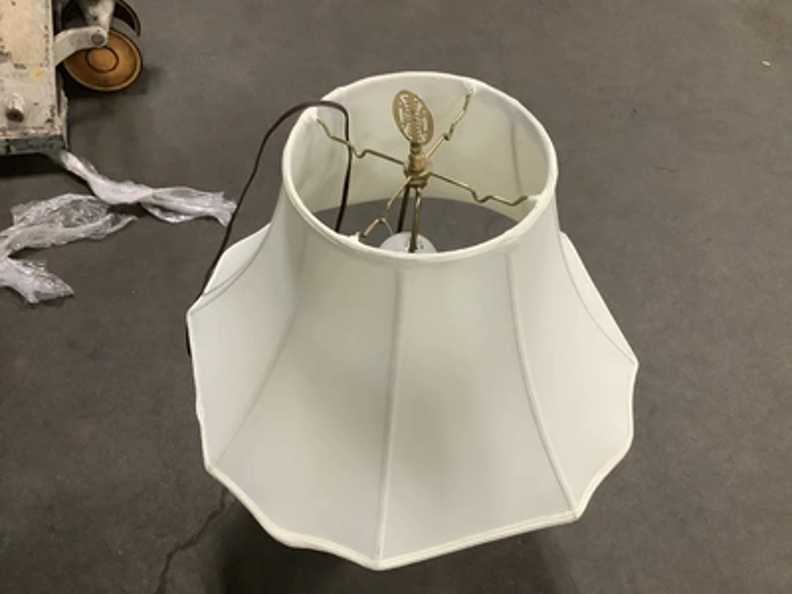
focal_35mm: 31
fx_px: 709
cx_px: 396
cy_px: 297
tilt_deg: -53.6
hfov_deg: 58.4
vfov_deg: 45.4
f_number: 2.4
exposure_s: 1/60
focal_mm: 3.3
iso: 320
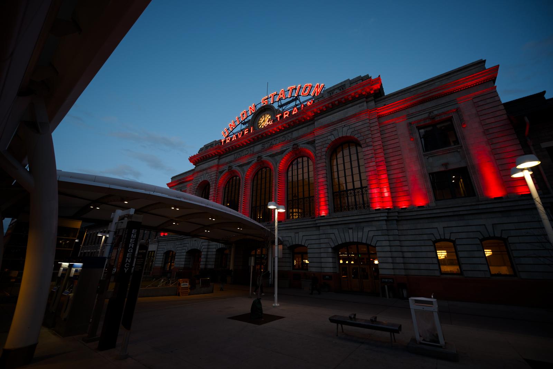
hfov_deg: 104.2
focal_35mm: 14
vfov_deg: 81.3
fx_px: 215
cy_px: 184
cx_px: 276
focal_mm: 14
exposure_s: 1/15
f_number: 2.8
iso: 100
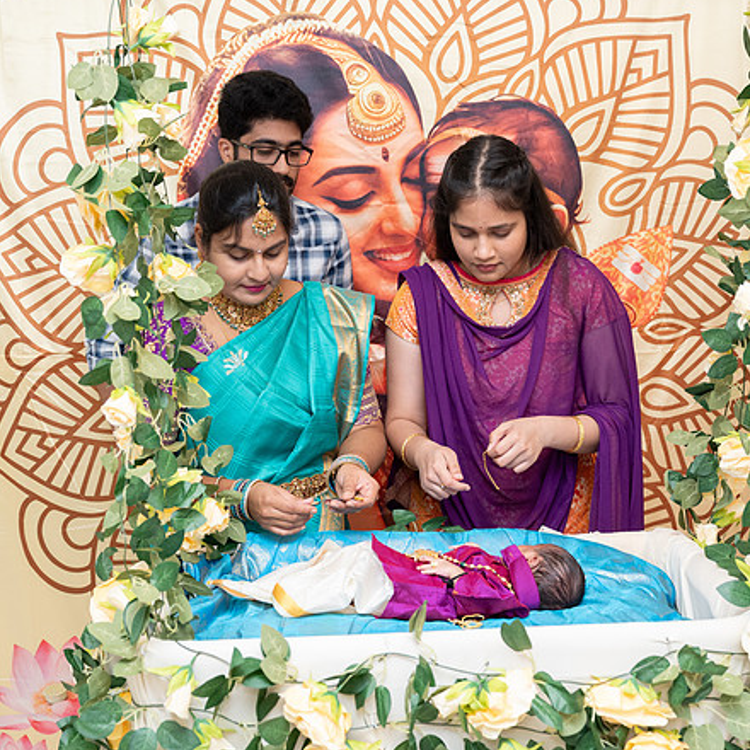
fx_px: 1103
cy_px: 372
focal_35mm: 45
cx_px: 371
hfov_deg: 37.6
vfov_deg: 37.6
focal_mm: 34.5
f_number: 4
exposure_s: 1/200
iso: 500
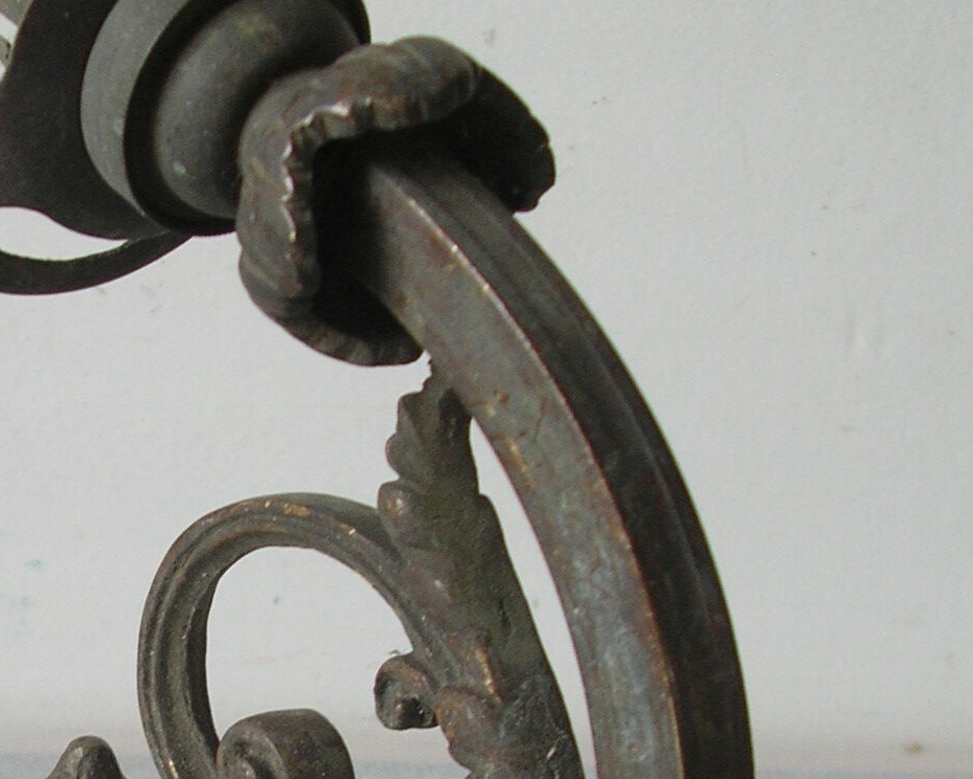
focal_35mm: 84
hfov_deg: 22.4
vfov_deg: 18.0
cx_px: 182
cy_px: 702
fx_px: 2419
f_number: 2.8
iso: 50
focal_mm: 5.8
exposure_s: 1/18.2
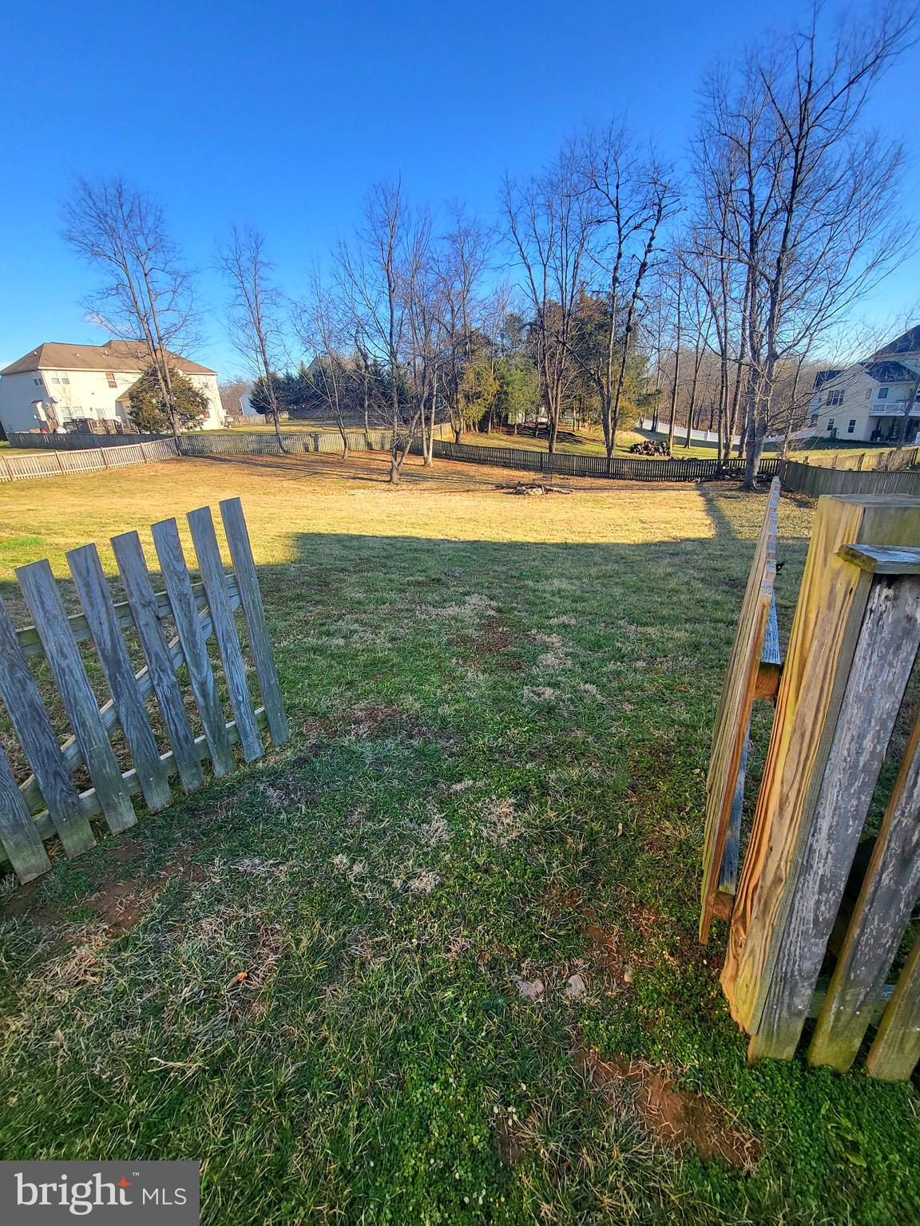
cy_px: 613
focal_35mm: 13
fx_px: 461
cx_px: 460
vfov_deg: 106.2
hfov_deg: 89.9
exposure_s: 1/294
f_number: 2.2
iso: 32
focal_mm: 1.74
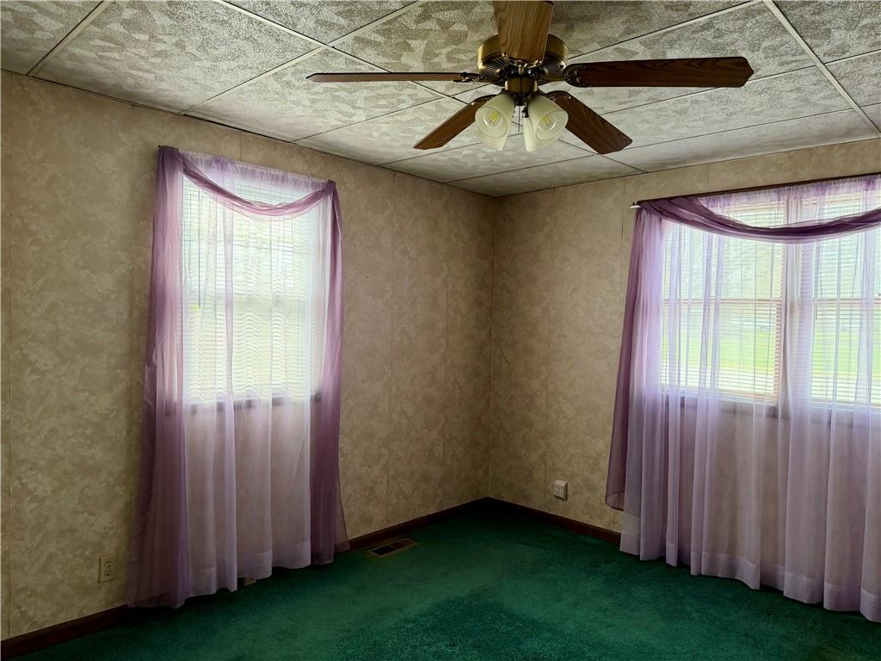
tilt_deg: -2.2
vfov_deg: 56.8
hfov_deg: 71.6
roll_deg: -1.1
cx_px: 440
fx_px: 611
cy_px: 330
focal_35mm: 24
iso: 160
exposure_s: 1/140
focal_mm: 6.76
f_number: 1.78
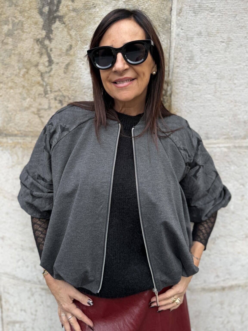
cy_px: 166
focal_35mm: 24
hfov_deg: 56.8
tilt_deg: -12.4
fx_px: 229
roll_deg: -2.2
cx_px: 124
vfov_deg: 71.6
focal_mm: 6.76
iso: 80
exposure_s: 1/1018
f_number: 1.78
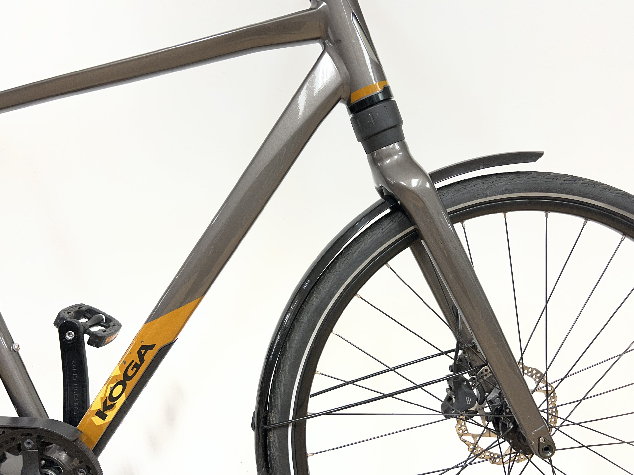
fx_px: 476
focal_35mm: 26
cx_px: 317
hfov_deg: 67.3
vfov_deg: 53.1
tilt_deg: -7.8
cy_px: 238
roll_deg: +0.5
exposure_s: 1/100
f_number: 1.5
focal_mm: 5.7
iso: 64
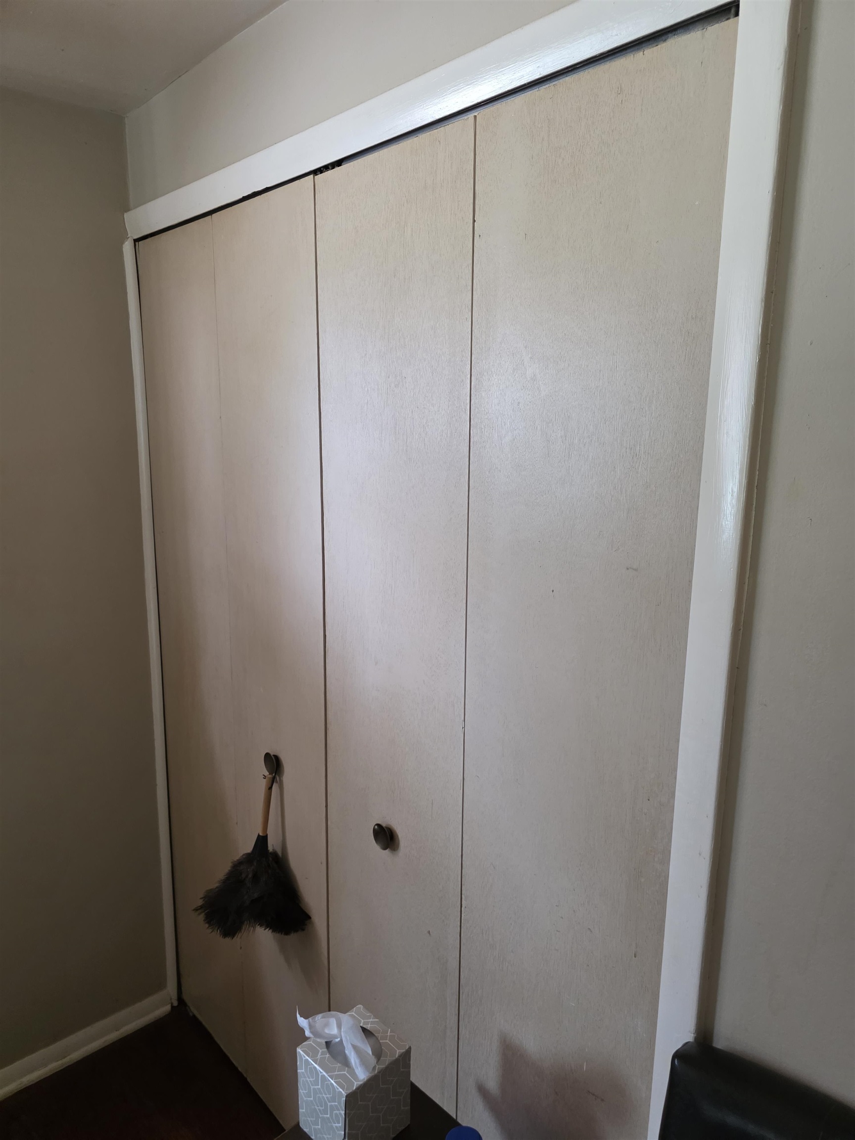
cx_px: 428
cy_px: 570
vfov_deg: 73.9
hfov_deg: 58.9
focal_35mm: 23
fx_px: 757
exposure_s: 1/120
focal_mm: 6.3
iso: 640
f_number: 1.7
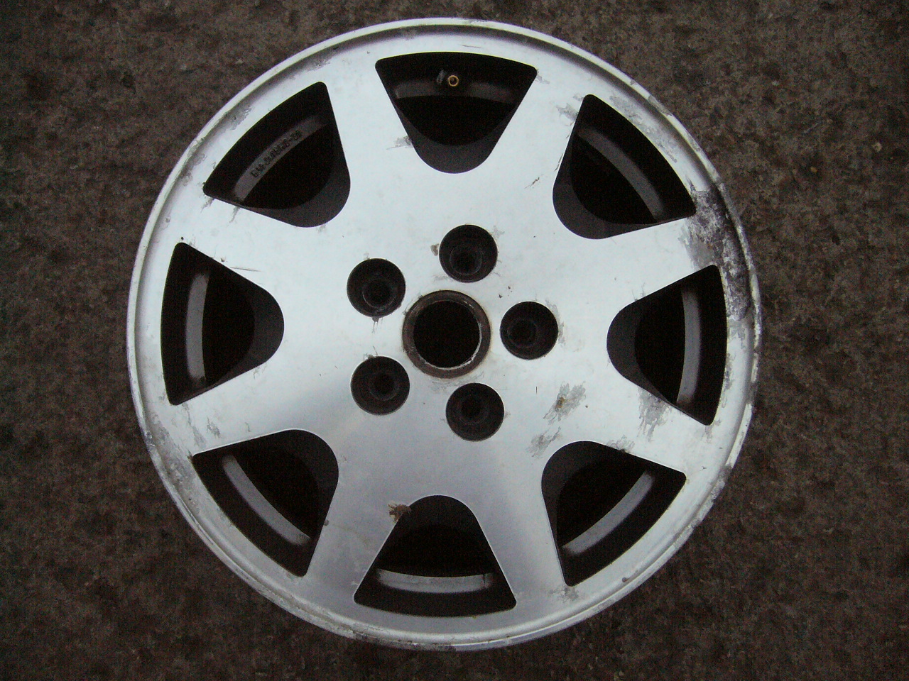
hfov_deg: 52.6
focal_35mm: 35
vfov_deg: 40.7
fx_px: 919
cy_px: 340
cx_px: 454
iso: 400
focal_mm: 5.8
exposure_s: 1/250
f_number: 2.8
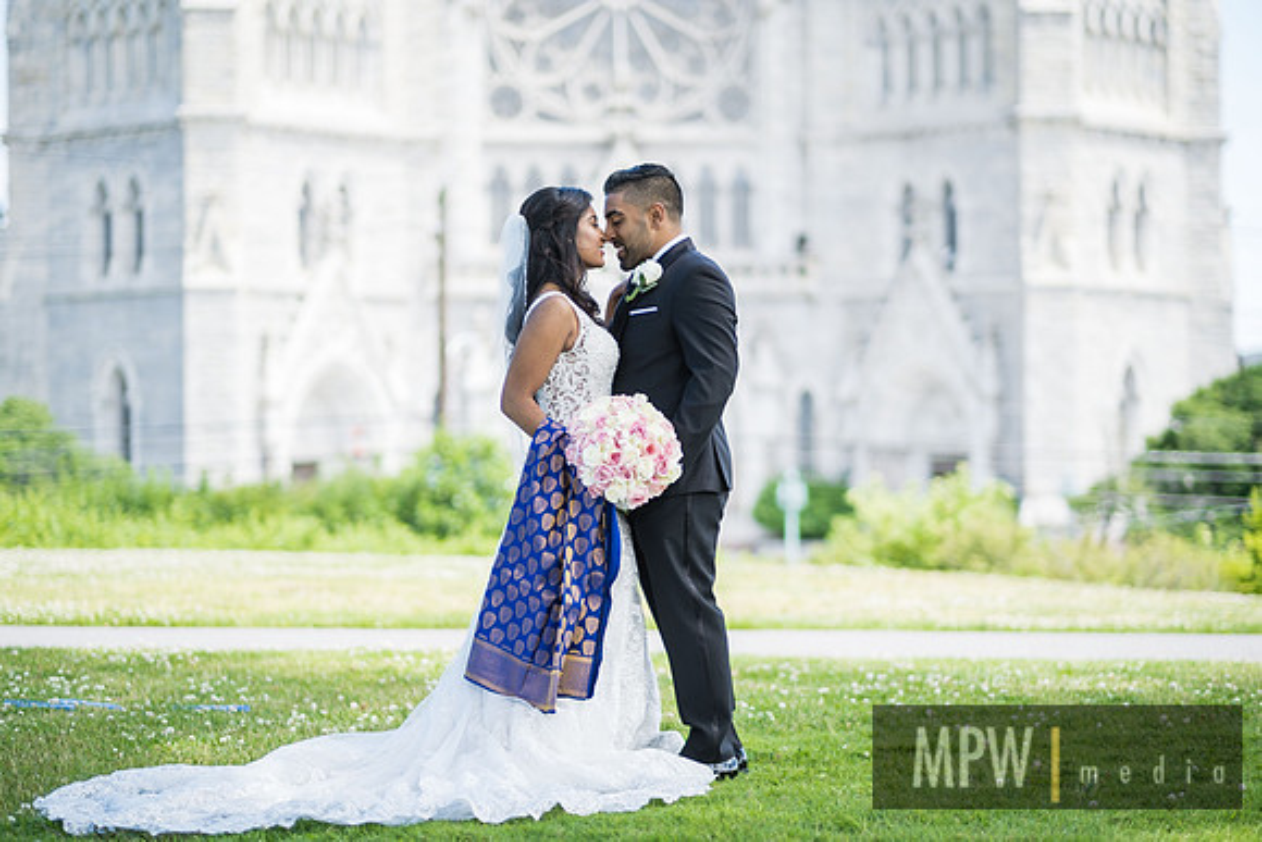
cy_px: 421
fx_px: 3074
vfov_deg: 15.6
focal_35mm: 88
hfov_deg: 23.2
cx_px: 631
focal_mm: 56
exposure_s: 1/2000
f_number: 1.2
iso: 160
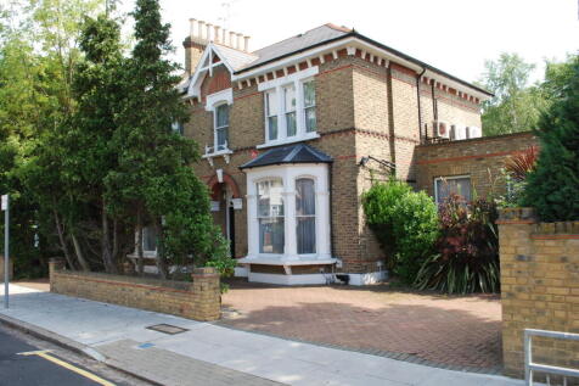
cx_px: 290
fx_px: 482
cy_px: 193
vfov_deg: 43.6
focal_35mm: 30
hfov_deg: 61.9
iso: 125
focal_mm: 20
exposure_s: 1/125
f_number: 5.6
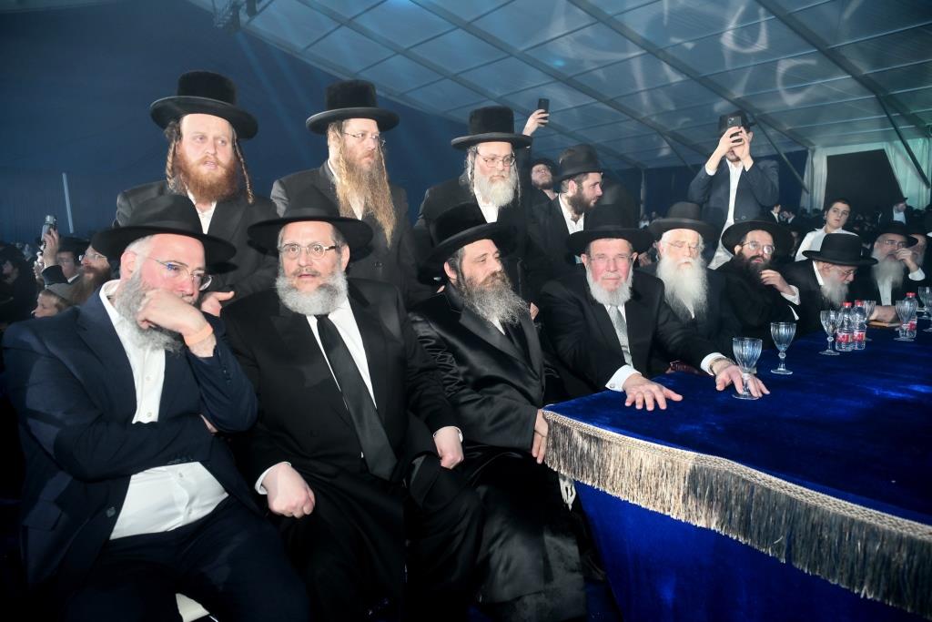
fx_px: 621
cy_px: 311
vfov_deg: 53.1
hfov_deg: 73.7
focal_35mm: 24
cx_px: 466
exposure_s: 1/200
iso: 640
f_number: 4
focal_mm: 24
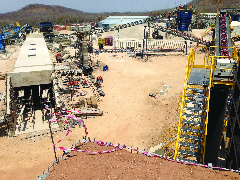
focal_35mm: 33
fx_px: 229
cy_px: 90
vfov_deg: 42.9
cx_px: 120
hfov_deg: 55.4
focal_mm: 4.12
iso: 50
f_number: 2.4
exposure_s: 1/2857
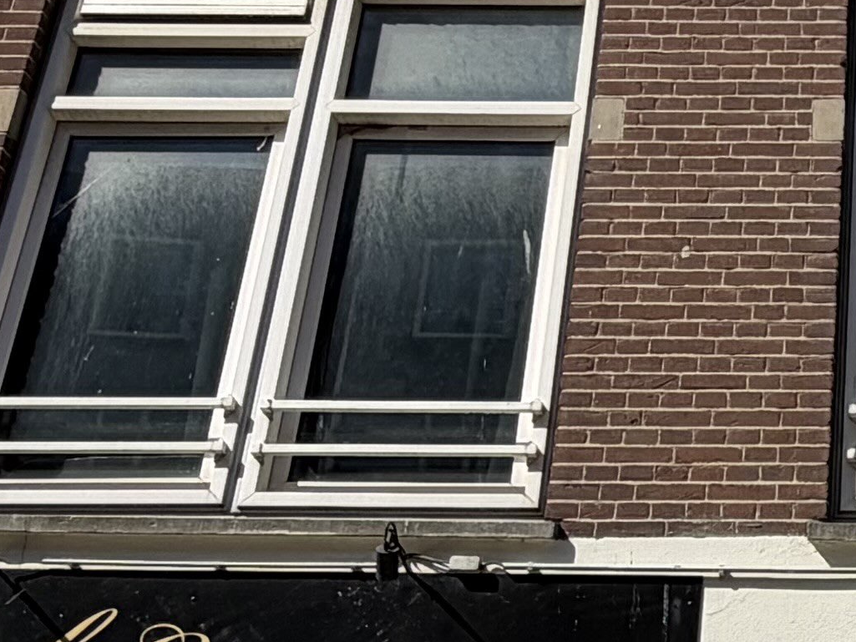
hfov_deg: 22.9
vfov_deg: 18.9
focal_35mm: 78
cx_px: 1032
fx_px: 1929
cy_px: 294
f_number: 2.2
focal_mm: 2.22
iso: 20
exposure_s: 1/955
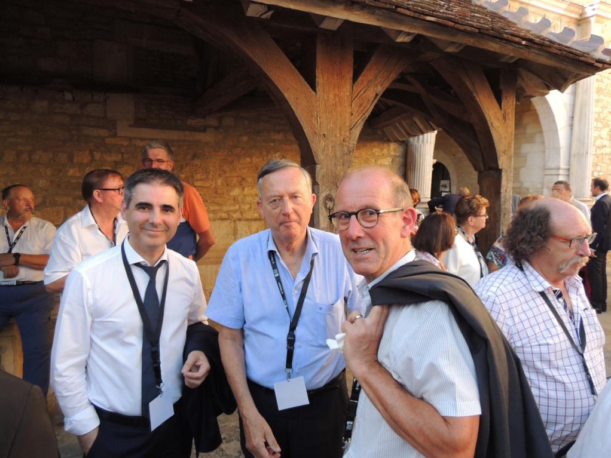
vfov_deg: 56.8
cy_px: 229
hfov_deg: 71.6
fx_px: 424
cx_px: 306
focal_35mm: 24
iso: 220
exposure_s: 1/250
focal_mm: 4.3
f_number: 3
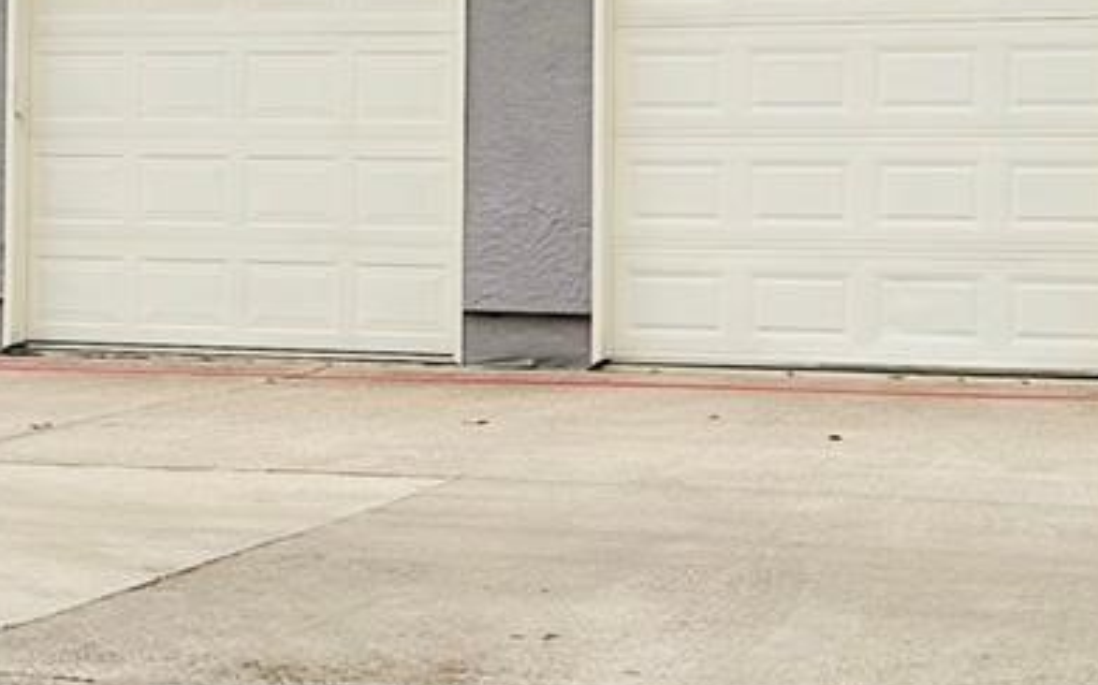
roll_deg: -0.9
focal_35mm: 100
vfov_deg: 12.9
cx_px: 236
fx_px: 2991
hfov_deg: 20.6
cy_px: 53
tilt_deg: +4.7
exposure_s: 1/5000
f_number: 1.78
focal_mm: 6.86
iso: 80
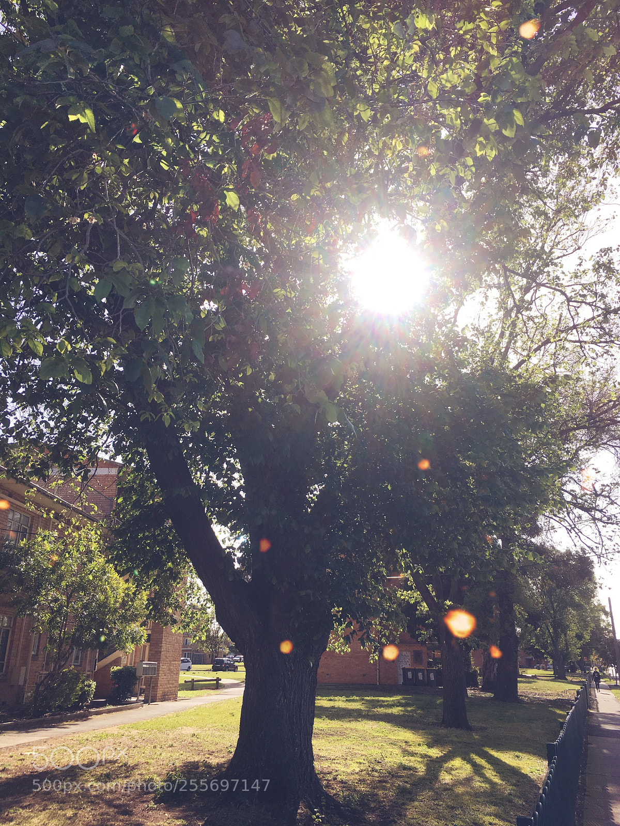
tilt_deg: +19.9
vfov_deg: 61.7
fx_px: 693
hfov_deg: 48.2
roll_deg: -2.0
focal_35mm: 29
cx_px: 310
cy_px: 413
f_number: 2.2
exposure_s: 1/836
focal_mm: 4.15
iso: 25
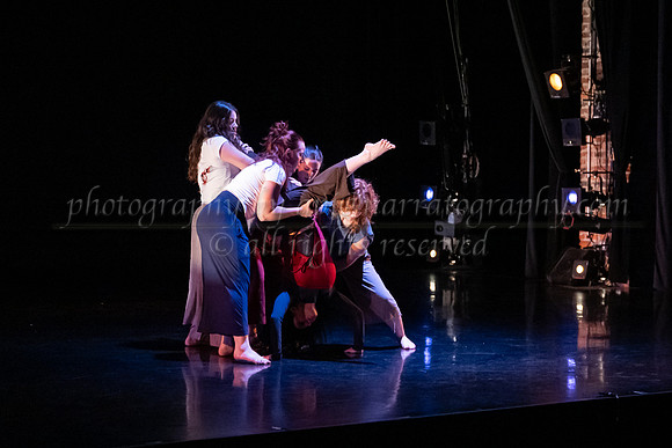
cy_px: 144
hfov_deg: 24.4
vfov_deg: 16.5
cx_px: 480
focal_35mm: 83
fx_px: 1541
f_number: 3.2
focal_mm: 52
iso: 4000
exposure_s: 1/320
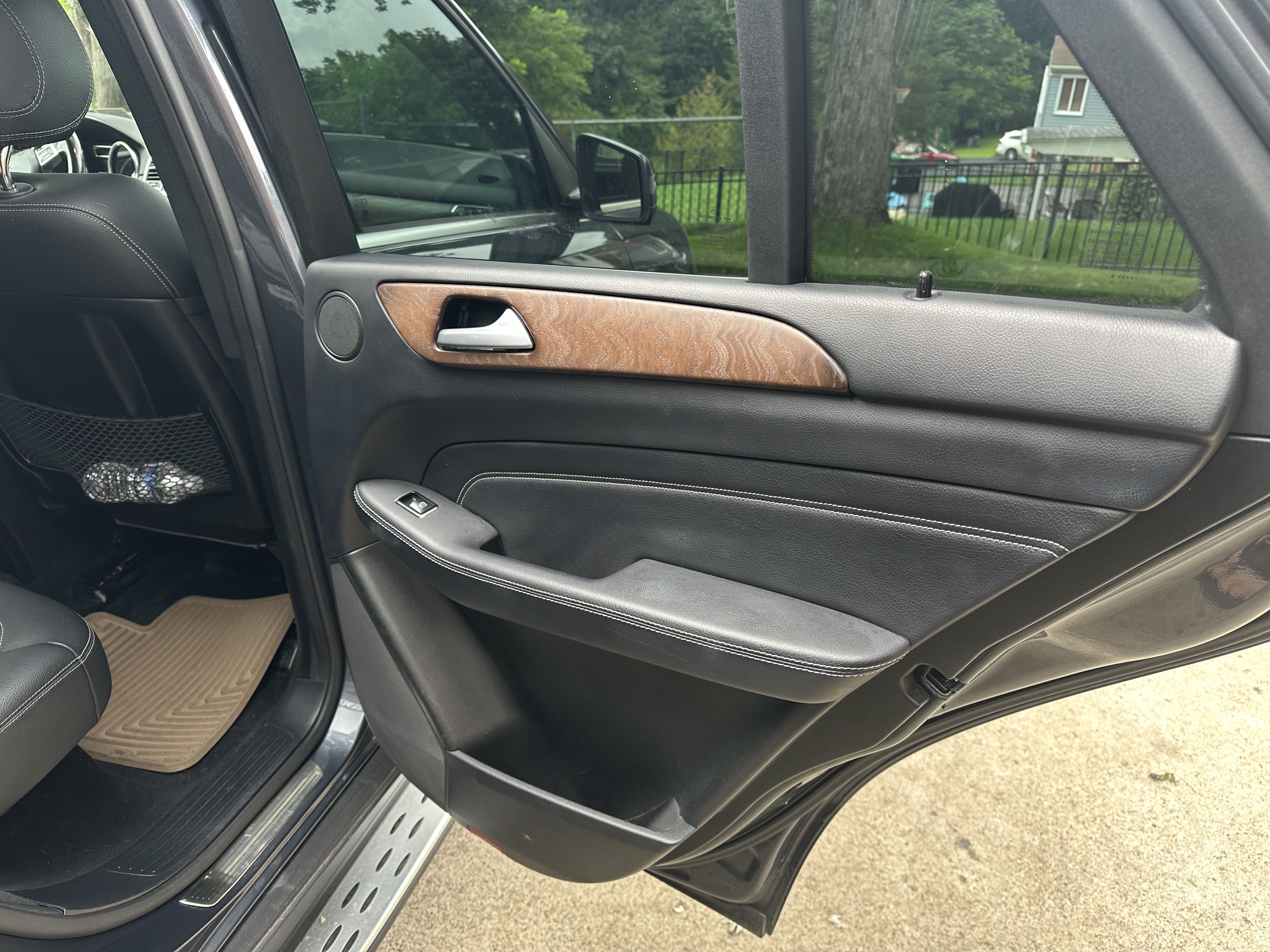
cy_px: 476
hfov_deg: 71.6
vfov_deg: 56.8
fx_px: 881
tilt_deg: -23.9
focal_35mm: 24
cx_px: 635
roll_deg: -2.4
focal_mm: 6.86
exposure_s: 1/121
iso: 80
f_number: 1.78
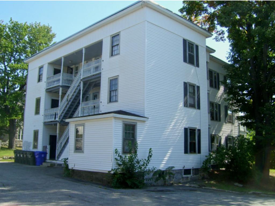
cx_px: 138
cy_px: 103
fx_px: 286
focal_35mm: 36
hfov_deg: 51.3
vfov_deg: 39.7
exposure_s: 1/250
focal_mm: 6
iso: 80
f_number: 4.8
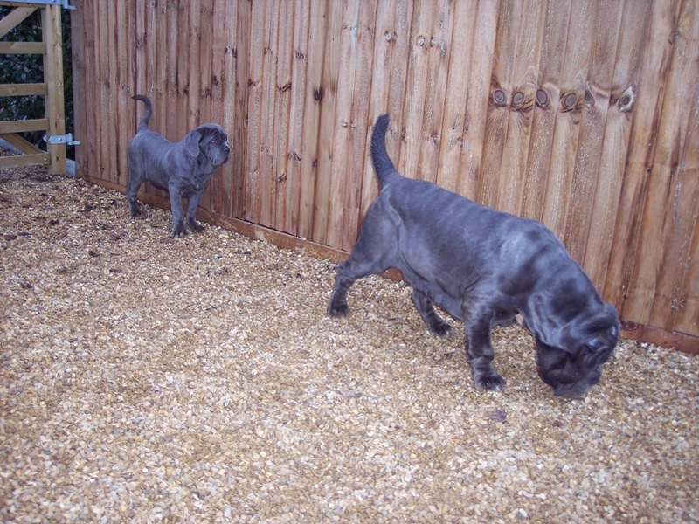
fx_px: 788
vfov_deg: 36.8
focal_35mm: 39
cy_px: 262
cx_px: 350
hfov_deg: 47.9
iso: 140
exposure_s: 1/60
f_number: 2.8
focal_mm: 8
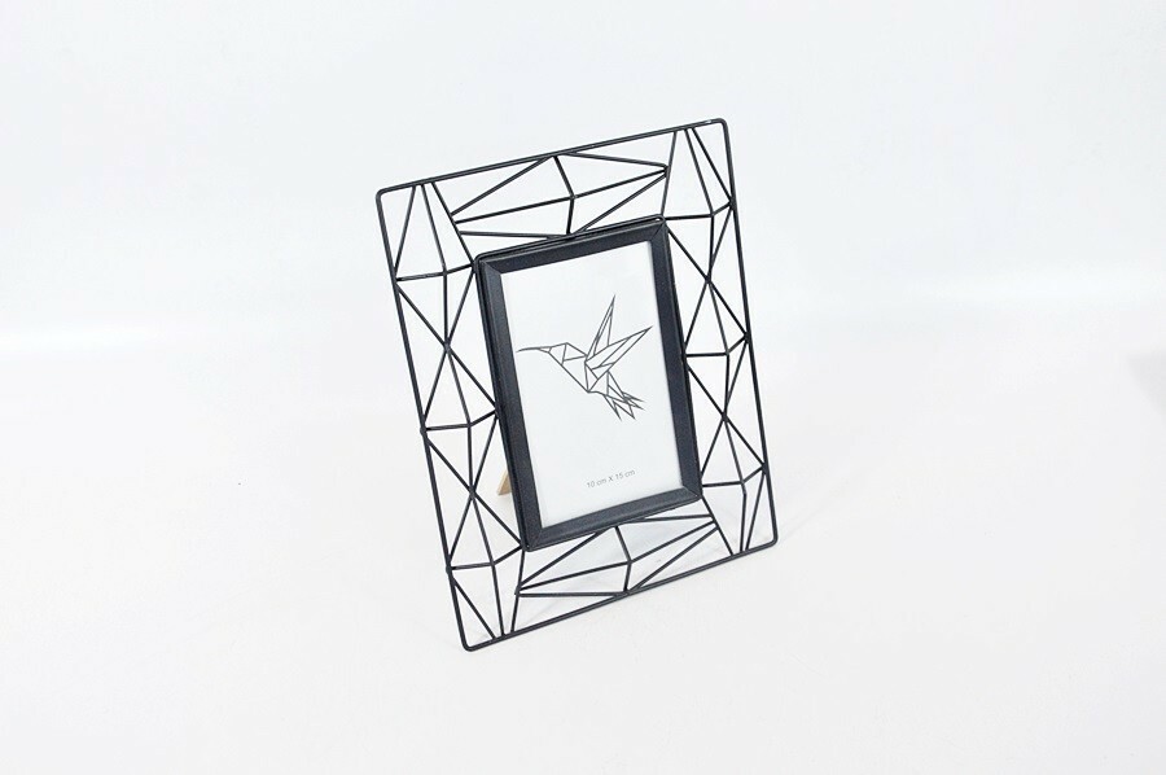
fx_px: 1262
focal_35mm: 39
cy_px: 388
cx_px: 583
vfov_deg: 34.1
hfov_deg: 49.6
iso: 1600
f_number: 7.1
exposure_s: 1/125
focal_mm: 26
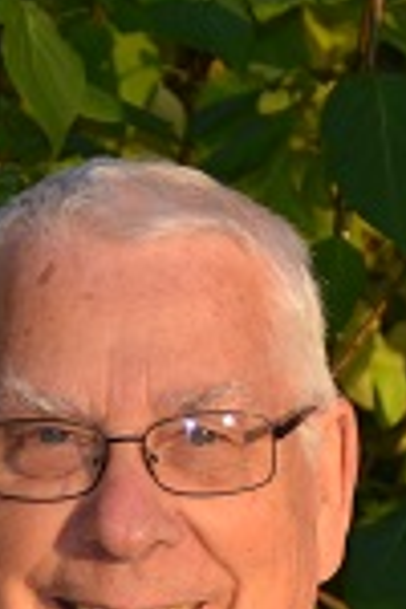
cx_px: 166
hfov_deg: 3.4
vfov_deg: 5.0
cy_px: 731
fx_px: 6892
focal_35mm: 407
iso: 110
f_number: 4
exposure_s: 1/250
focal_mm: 55
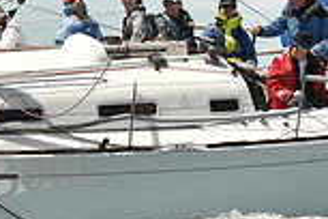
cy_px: 40
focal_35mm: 387
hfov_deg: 5.3
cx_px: 266
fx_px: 3526
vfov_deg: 3.6
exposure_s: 1/800
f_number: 10
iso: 320
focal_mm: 102
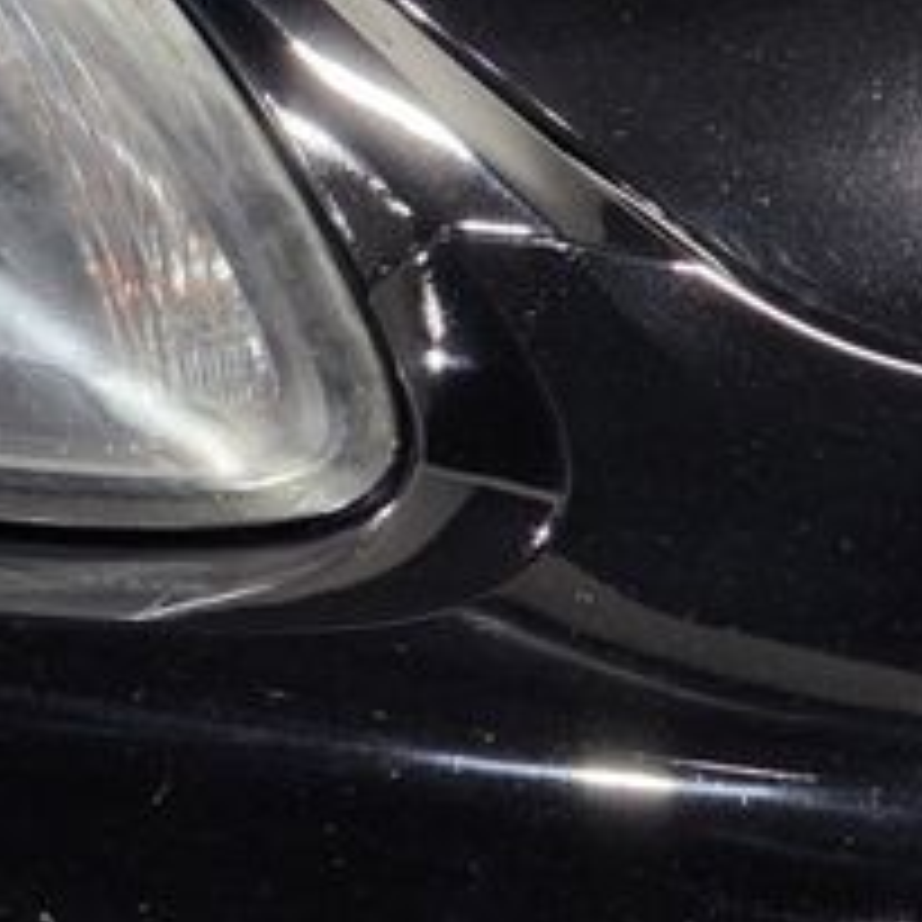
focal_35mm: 317
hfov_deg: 5.5
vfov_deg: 5.5
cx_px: -4
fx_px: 9553
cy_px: 135
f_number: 3.4
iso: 320
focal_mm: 18.6
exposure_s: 1/120
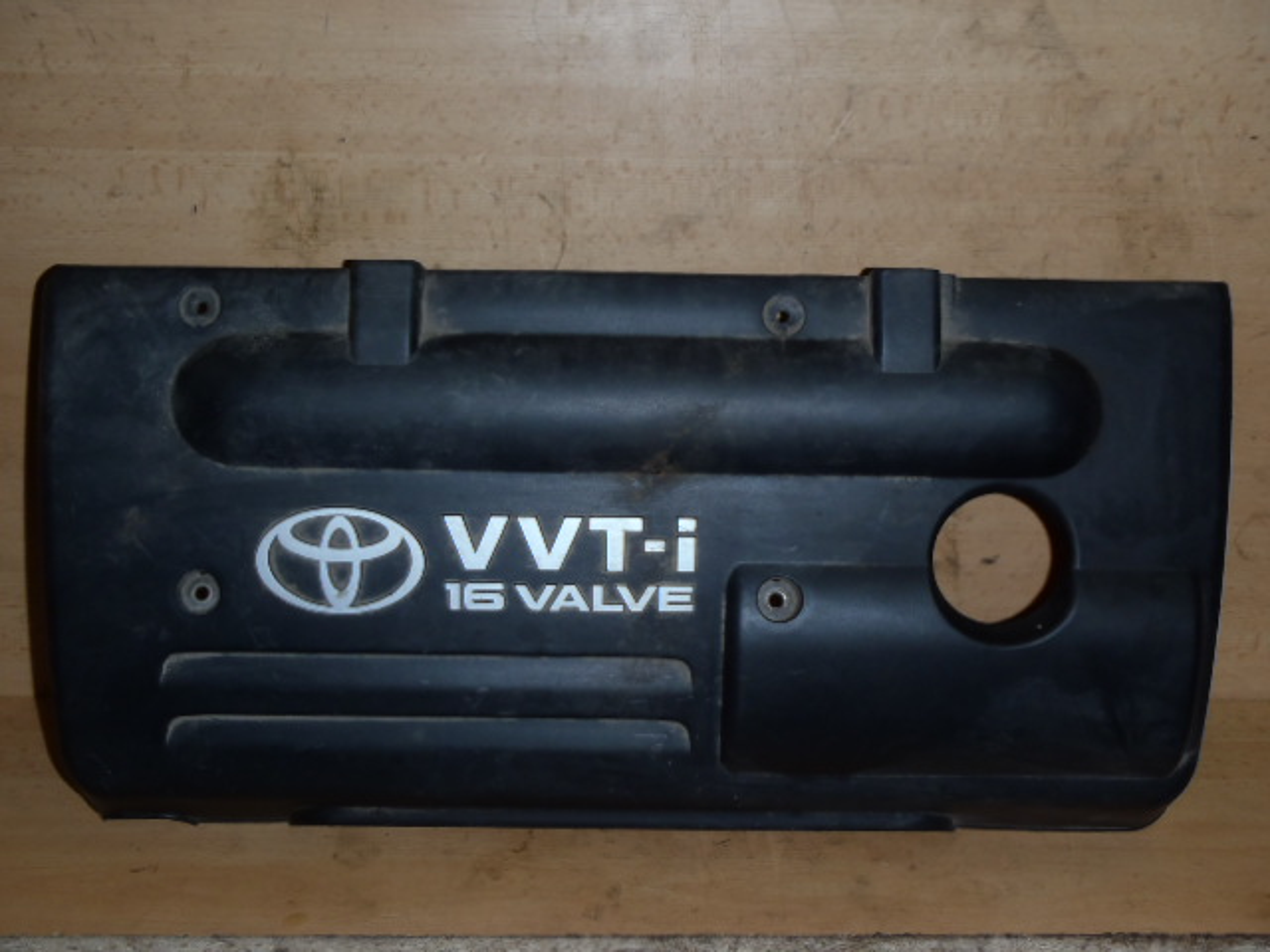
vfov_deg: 37.7
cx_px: 635
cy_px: 476
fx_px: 1394
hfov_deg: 49.0
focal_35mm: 38
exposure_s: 1/40
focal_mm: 6.83
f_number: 4.6
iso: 100
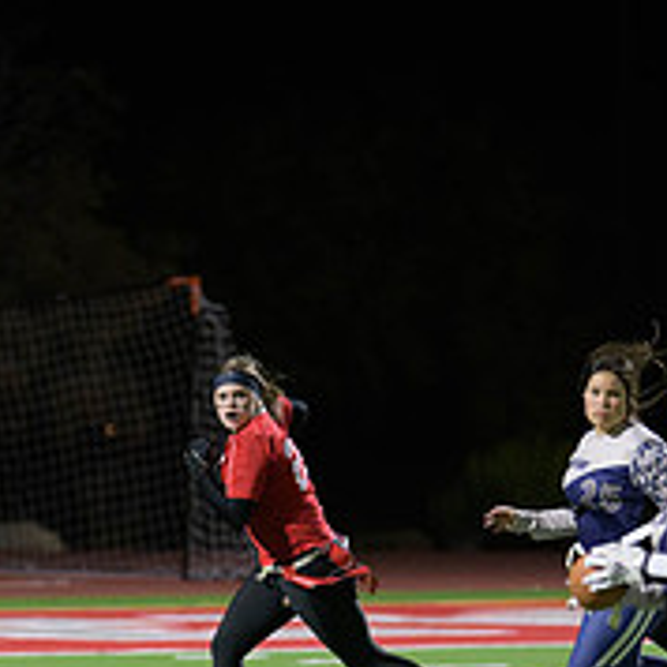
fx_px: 8131
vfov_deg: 4.7
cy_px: 575
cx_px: 274
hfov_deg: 4.7
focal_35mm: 373
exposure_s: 1/640
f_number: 2.8
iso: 3600
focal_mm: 135
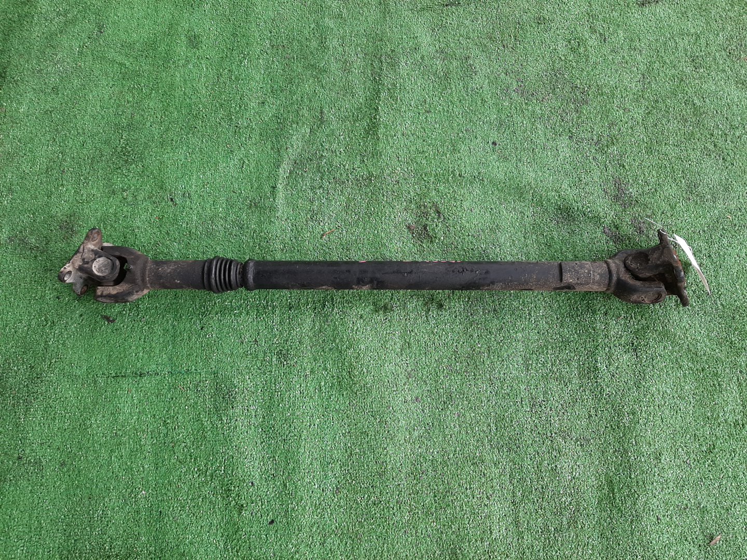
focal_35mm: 26
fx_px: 561
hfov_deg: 67.3
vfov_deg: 53.1
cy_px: 280
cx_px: 374
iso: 63
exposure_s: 1/50
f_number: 1.7
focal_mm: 3.93
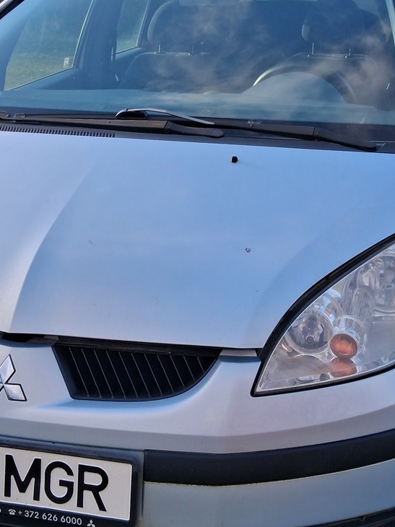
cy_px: 209
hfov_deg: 25.6
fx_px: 868
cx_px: 179
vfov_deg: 33.7
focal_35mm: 57
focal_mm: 3.98
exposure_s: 1/369
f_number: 1.8
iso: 25
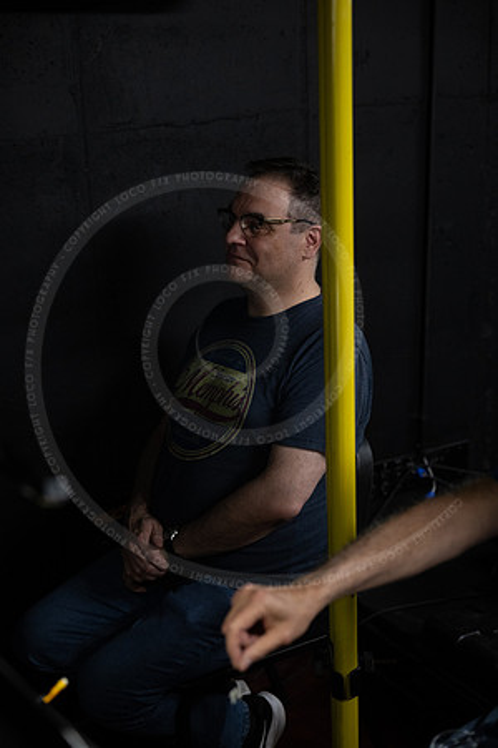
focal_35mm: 52
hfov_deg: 26.0
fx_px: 1079
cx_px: 249
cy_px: 374
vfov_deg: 38.2
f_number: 2.2
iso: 2500
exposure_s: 1/200
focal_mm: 52
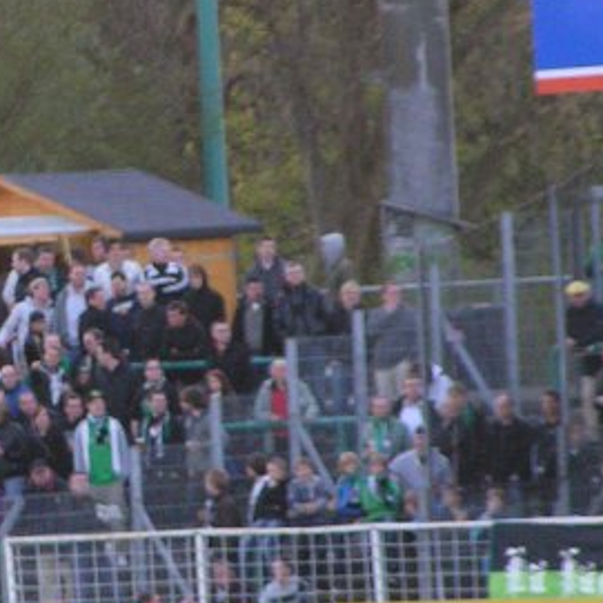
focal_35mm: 677
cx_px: -31
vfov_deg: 2.6
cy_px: 229
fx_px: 13342
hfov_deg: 2.6
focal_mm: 39.6
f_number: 3.5
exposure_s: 1/100
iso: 200
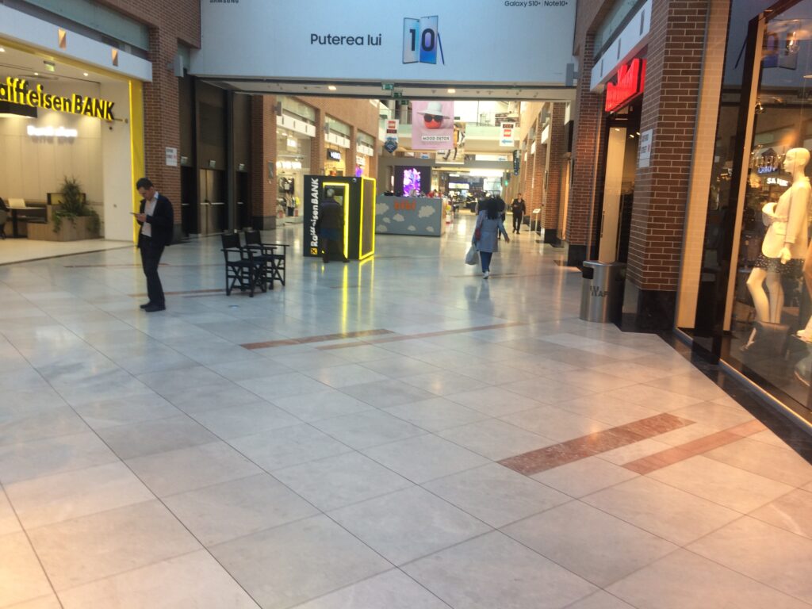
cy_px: 304
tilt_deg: -9.3
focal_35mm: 29
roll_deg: -0.7
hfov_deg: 61.7
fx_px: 680
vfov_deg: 48.2
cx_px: 406
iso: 40
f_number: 2.2
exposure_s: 1/33
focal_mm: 4.15
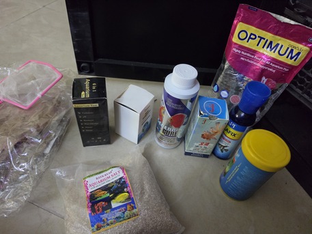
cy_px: 117
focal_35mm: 23
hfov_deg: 73.9
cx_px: 156
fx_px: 207
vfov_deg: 58.9
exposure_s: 1/100
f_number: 1.4
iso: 1600
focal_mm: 6.5
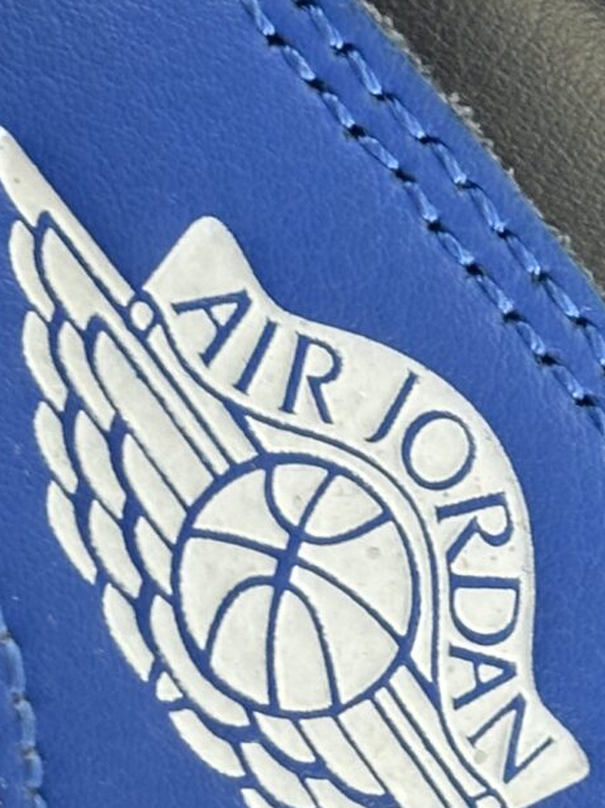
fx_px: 4619
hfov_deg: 7.5
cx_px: 233
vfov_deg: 10.0
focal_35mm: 198
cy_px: 628
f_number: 1.78
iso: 160
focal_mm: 6.86
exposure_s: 1/50
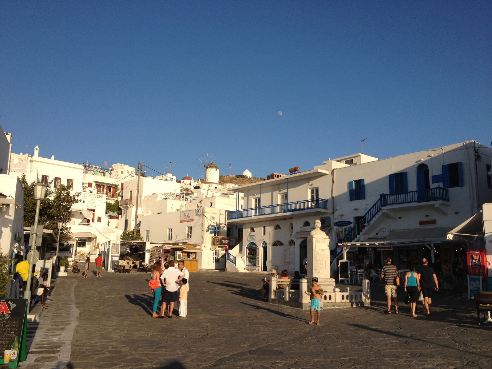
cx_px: 246
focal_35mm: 35
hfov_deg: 52.6
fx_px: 497
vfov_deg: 40.7
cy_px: 184
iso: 50
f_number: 2.4
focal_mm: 4.28
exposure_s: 1/2045
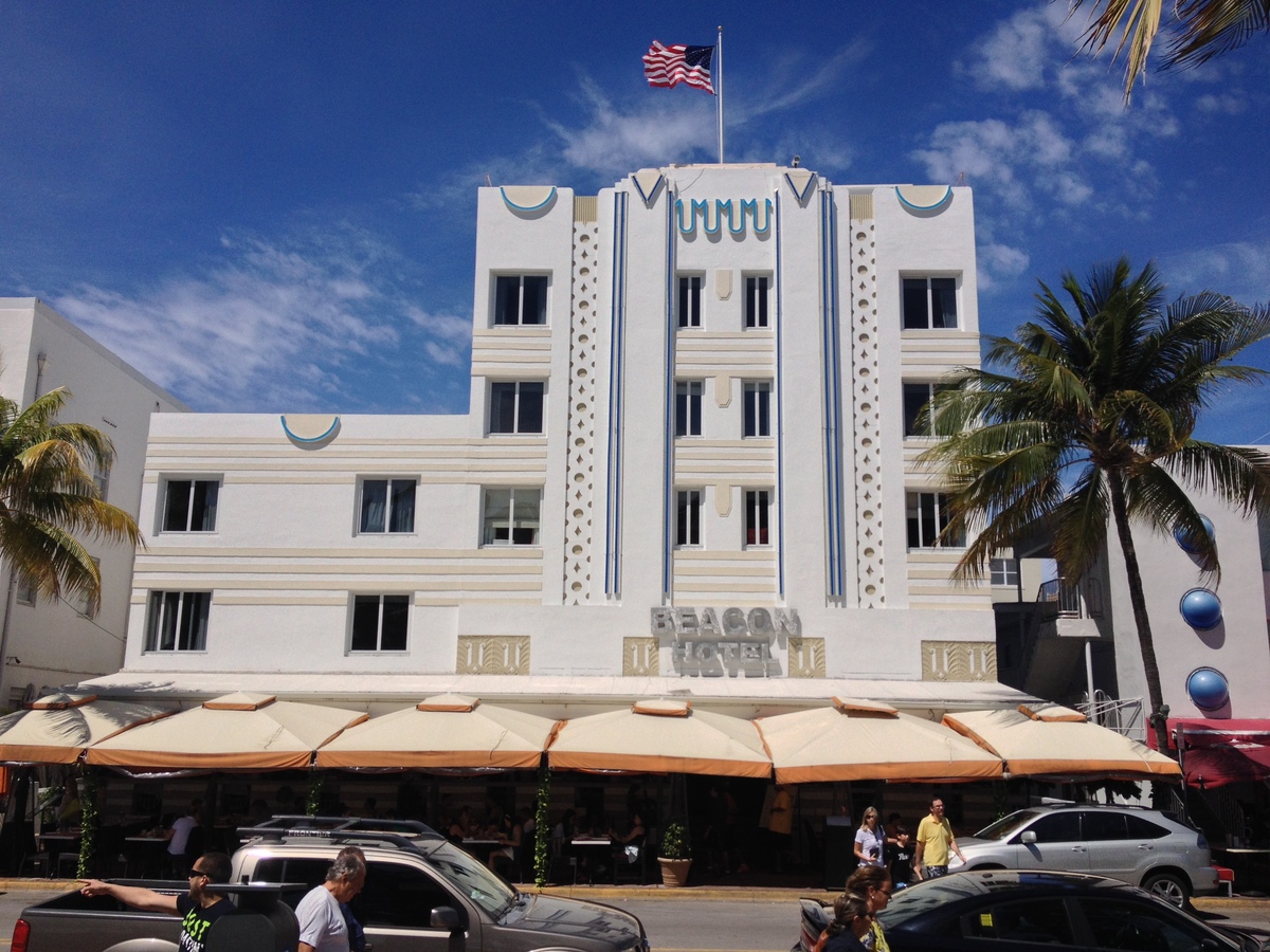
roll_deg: -0.3
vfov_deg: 40.7
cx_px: 635
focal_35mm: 35
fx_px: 1284
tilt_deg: +9.6
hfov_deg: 52.6
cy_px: 476
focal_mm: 4.28
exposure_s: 1/4255
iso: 50
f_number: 2.4
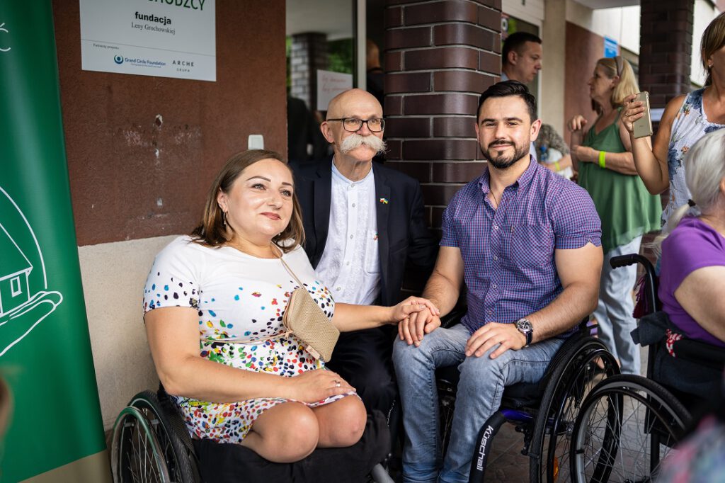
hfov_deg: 54.4
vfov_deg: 37.8
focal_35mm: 35
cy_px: 242
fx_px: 705
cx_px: 362
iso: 125
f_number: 1.8
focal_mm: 35
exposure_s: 1/320
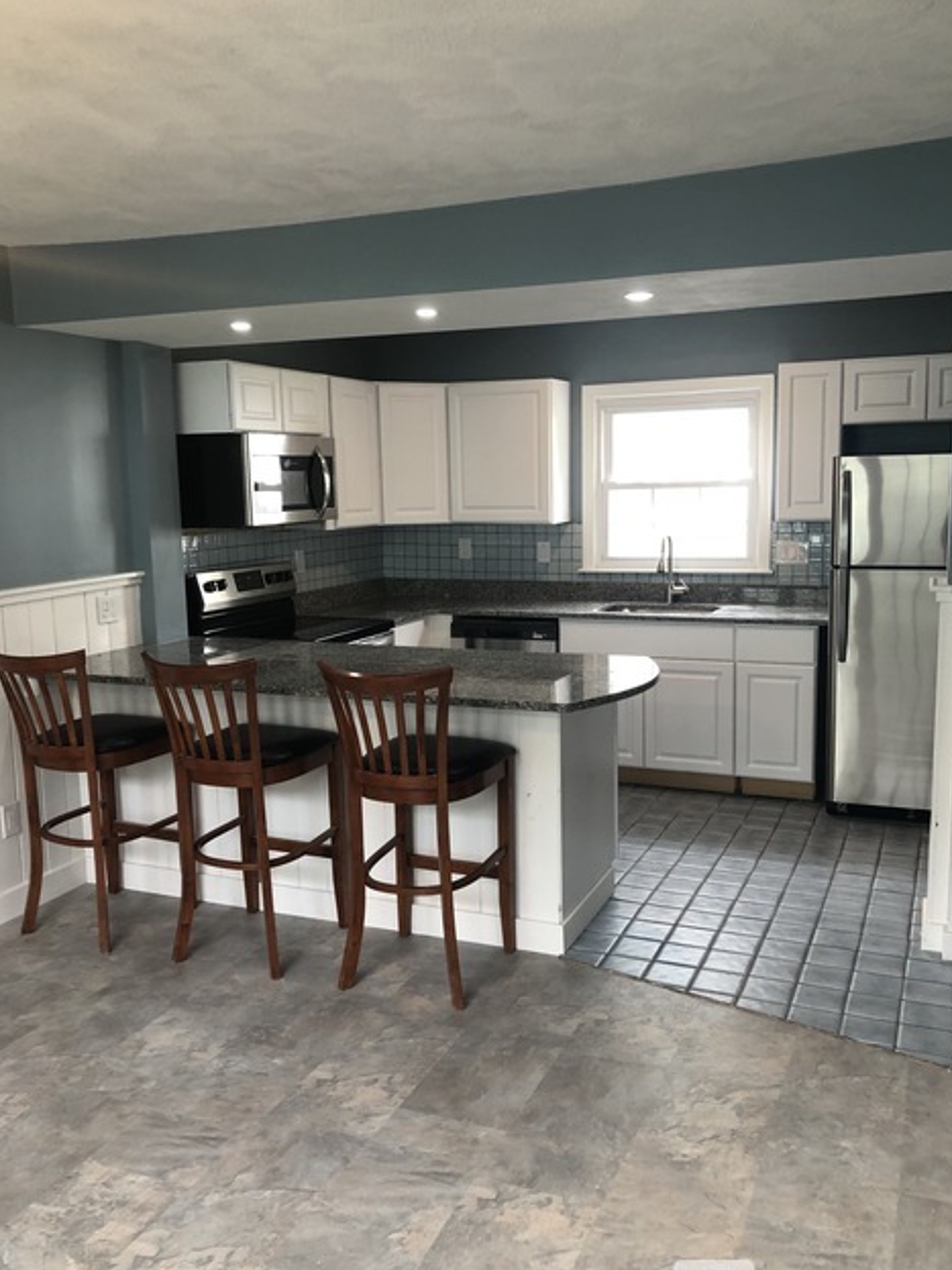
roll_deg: +0.0
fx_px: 1100
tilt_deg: -7.5
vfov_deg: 60.0
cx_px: 493
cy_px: 662
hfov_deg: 46.8
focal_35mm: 30
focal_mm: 3.99
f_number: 1.8
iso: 32
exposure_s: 1/24
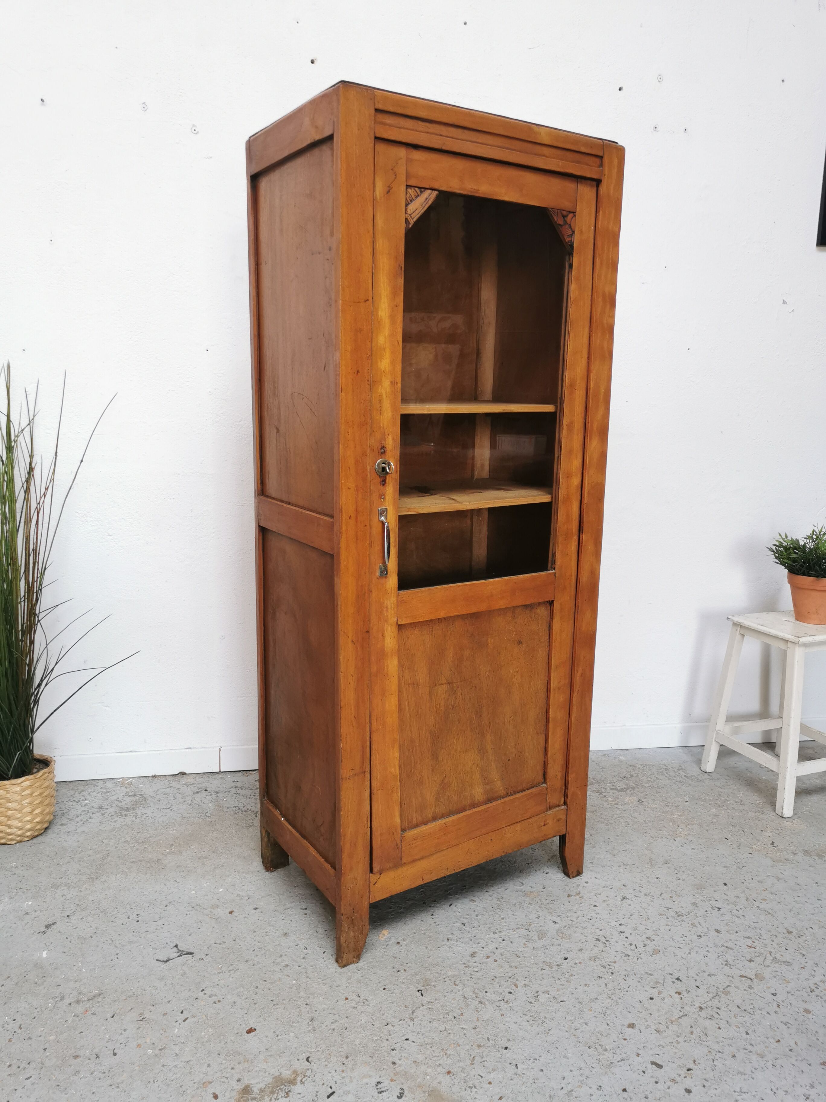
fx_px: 859
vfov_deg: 65.3
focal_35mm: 27
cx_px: 413
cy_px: 551
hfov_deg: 51.4
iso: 160
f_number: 1.8
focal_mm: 5.58
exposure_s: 1/100
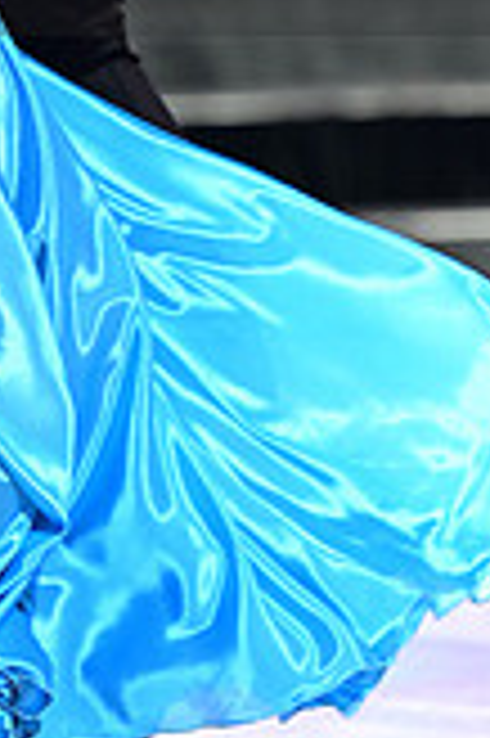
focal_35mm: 566
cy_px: -112
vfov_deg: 3.6
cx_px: 81
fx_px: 11579
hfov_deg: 2.4
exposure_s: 1/320
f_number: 2.8
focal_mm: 160
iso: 2000
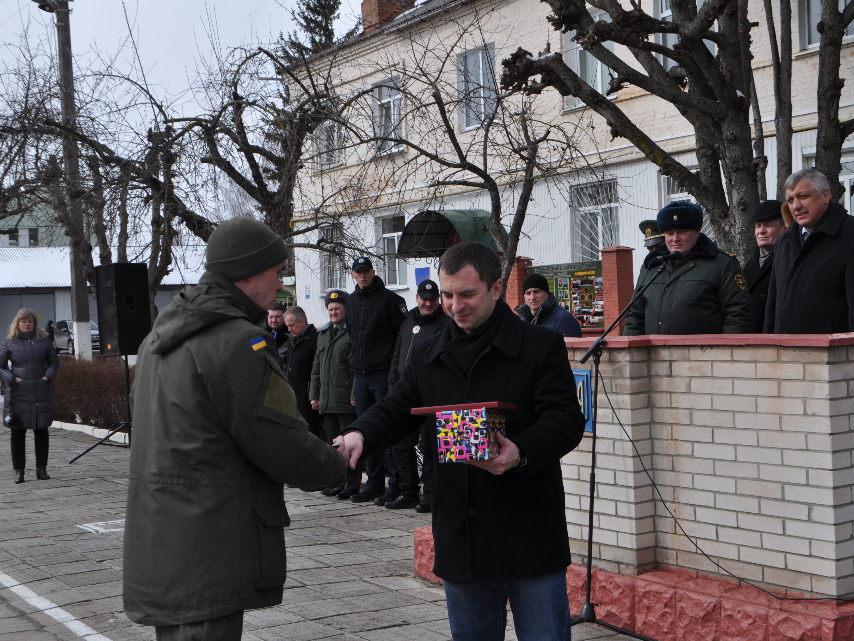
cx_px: 397
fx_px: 1209
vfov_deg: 29.7
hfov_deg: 38.9
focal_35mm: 49
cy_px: 322
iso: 200
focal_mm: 30
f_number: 9
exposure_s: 1/320
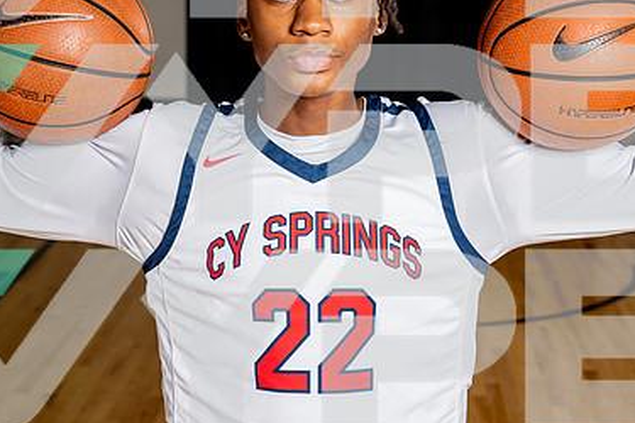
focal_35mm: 82
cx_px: 295
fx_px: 1446
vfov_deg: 16.6
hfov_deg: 24.8
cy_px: 135
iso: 250
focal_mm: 53
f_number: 5.6
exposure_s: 1/250
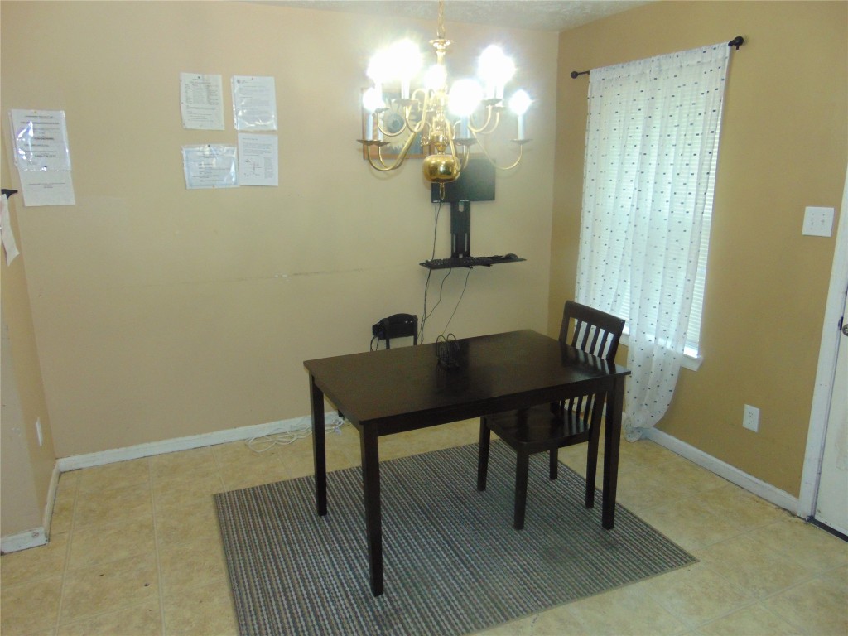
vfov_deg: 54.9
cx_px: 424
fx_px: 612
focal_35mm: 25
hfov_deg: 69.4
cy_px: 318
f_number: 3
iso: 200
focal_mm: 4.5
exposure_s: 1/30
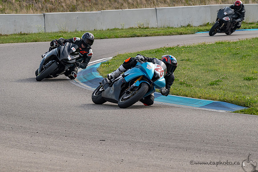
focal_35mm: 309
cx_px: 120
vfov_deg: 4.5
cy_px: 74
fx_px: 2211
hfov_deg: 6.7
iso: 720
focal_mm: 250
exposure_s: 1/800
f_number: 11
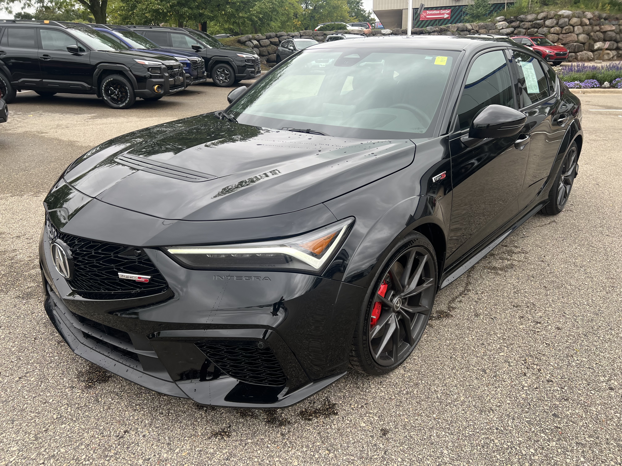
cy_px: 233
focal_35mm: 26
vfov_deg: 53.1
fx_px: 467
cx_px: 311
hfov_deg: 67.3
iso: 50
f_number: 1.5
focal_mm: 5.7
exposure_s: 1/448
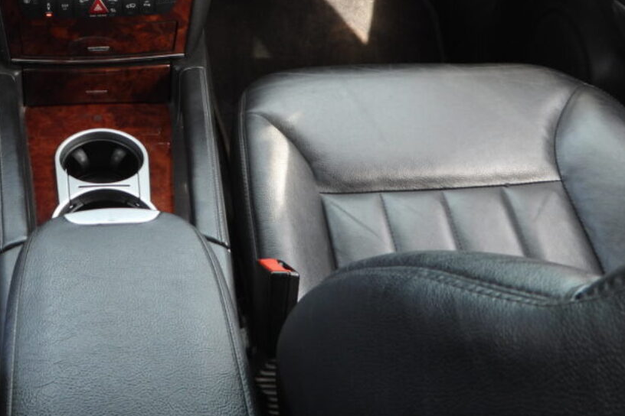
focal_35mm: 49
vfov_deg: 26.2
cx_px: 85
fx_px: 851
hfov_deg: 38.1
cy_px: 5
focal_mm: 4.3
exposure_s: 1/60
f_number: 2.8
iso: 100
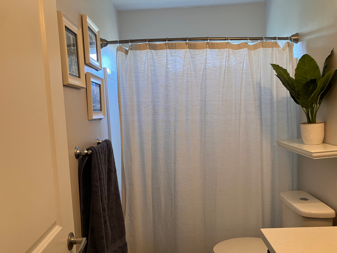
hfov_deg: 60.0
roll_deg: +1.9
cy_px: 134
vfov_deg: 46.8
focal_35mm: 30
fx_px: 292
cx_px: 166
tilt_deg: -6.9
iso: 100
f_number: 1.8
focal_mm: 3.99
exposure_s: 1/60
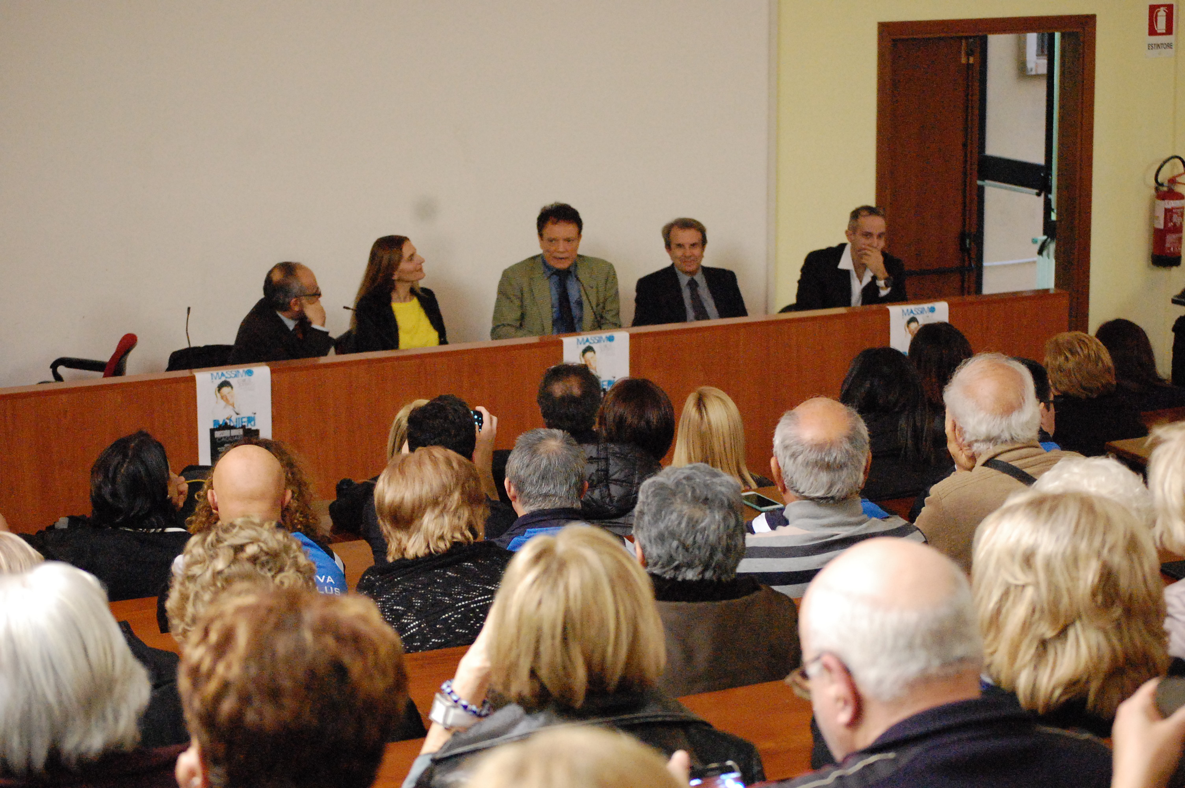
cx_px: 592
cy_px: 394
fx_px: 2713
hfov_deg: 24.6
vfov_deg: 16.5
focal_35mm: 82
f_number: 4
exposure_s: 1/40
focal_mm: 55
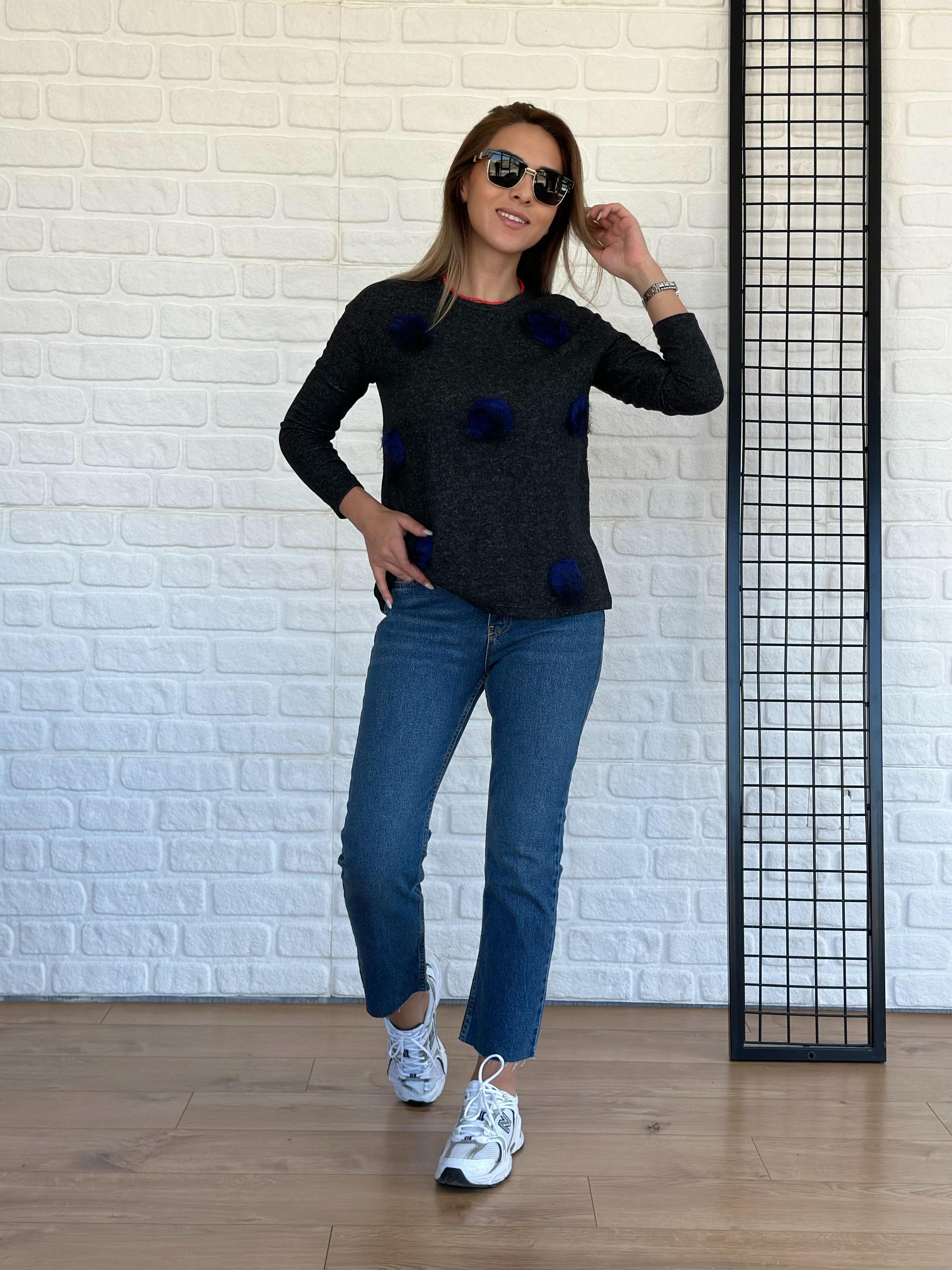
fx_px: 1760
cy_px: 635
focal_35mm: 48
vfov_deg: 39.7
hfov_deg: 30.3
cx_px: 476
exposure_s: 1/414
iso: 80
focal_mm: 6.86
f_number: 1.78
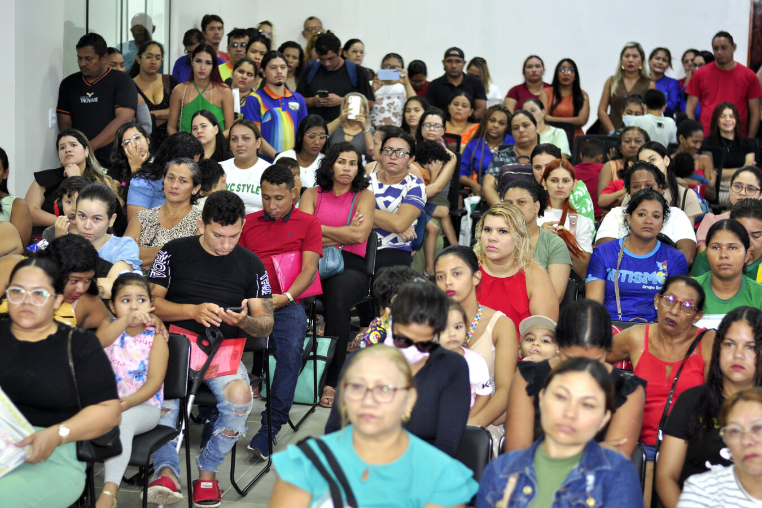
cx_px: 381
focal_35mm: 75
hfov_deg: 27.0
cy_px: 254
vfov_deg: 18.2
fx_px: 1587
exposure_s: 1/200
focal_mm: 50
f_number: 1.8
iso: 400
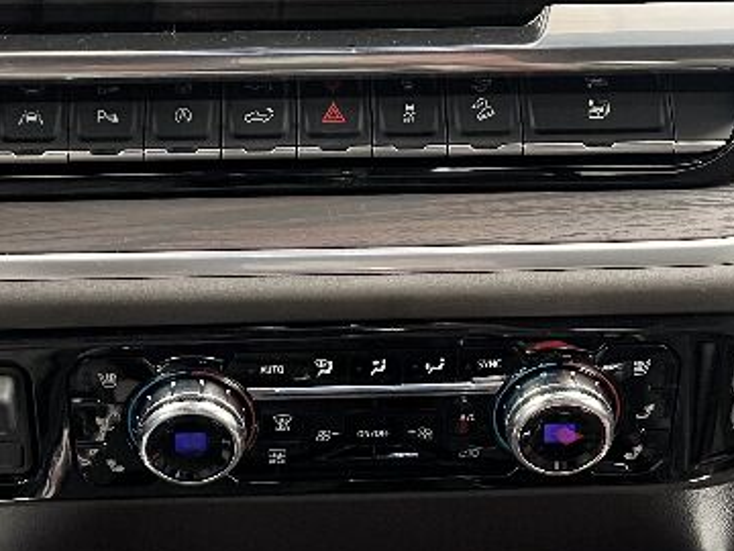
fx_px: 1569
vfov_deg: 19.7
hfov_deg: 26.3
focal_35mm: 74
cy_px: 122
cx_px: 322
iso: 500
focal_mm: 5.7
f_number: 1.5
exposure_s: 1/30
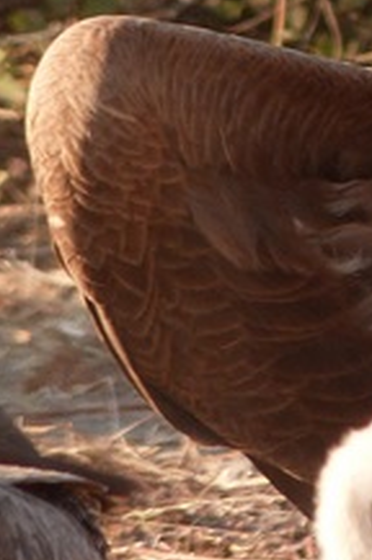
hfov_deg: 0.5
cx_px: 775
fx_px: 40628
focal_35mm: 2613
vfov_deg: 0.8
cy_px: 10
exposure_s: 1/80
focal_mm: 108
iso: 80
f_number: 5.2
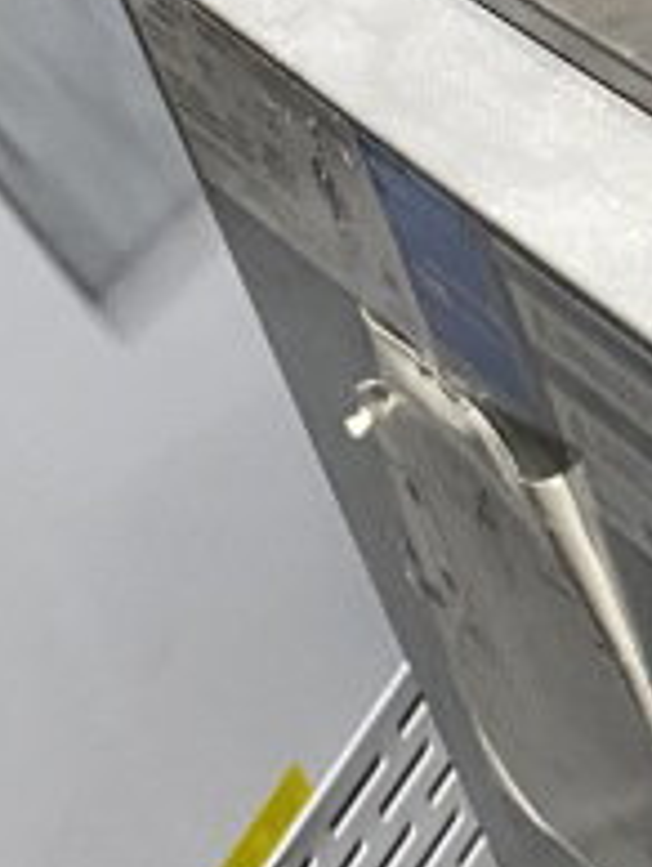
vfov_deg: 16.8
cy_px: 1173
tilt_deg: -46.6
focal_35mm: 109
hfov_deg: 12.5
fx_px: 2731
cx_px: 1130
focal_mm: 4.25
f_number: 1.8
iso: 320
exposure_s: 1/60
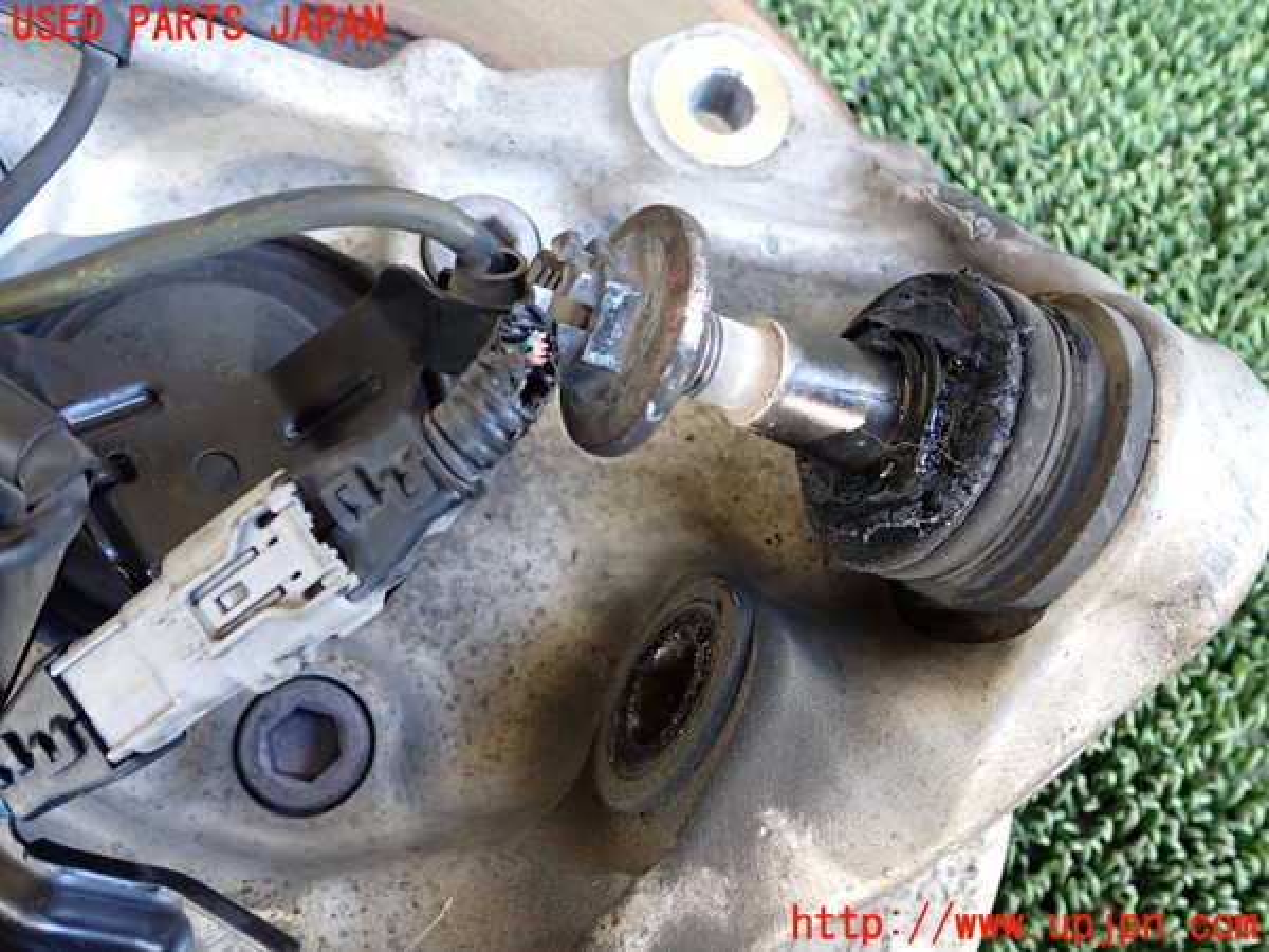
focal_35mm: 30
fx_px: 1100
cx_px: 634
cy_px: 476
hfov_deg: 60.0
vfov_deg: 46.8
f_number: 2.3
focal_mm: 5.4
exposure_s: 1/50
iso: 320
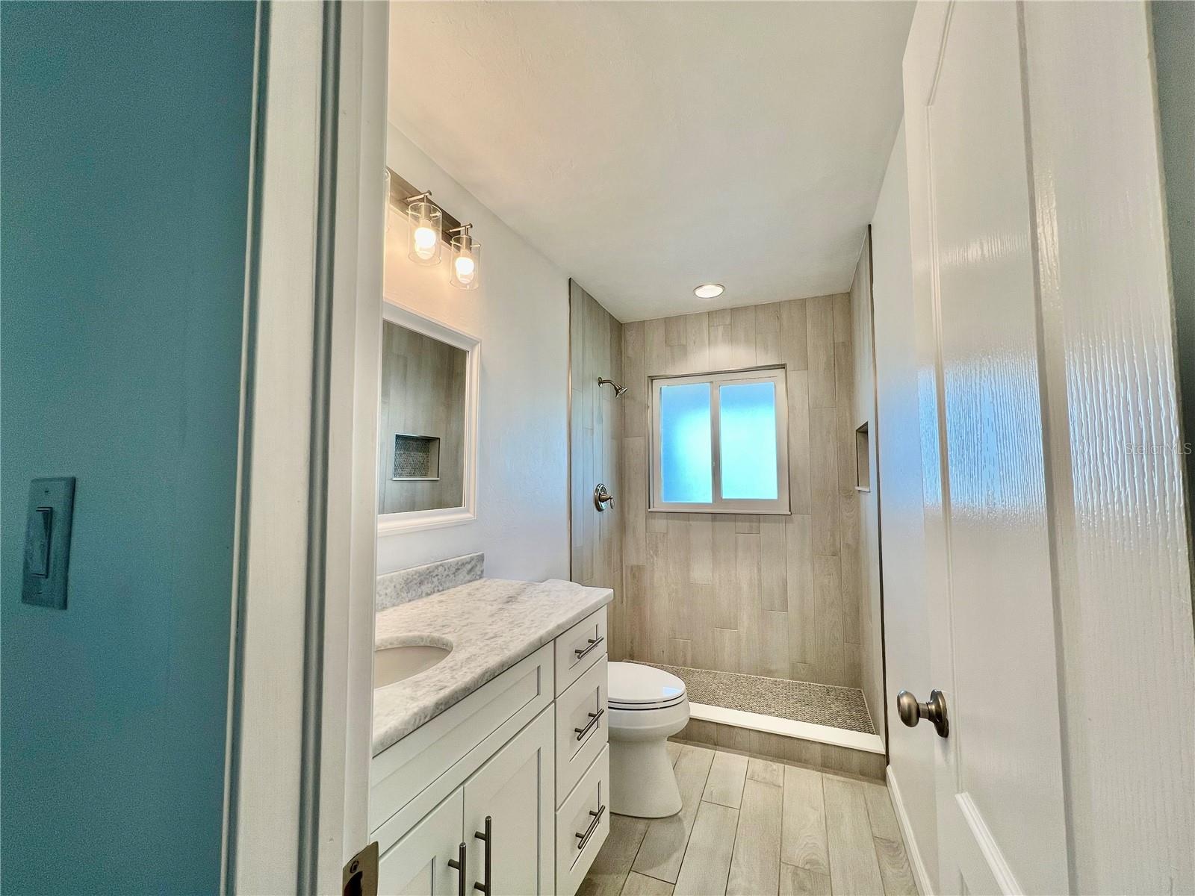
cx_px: 598
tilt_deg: +3.6
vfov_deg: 89.9
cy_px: 448
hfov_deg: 106.2
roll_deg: +0.6
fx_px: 449
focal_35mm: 13
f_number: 1.8
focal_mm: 1.57
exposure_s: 1/120
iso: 50
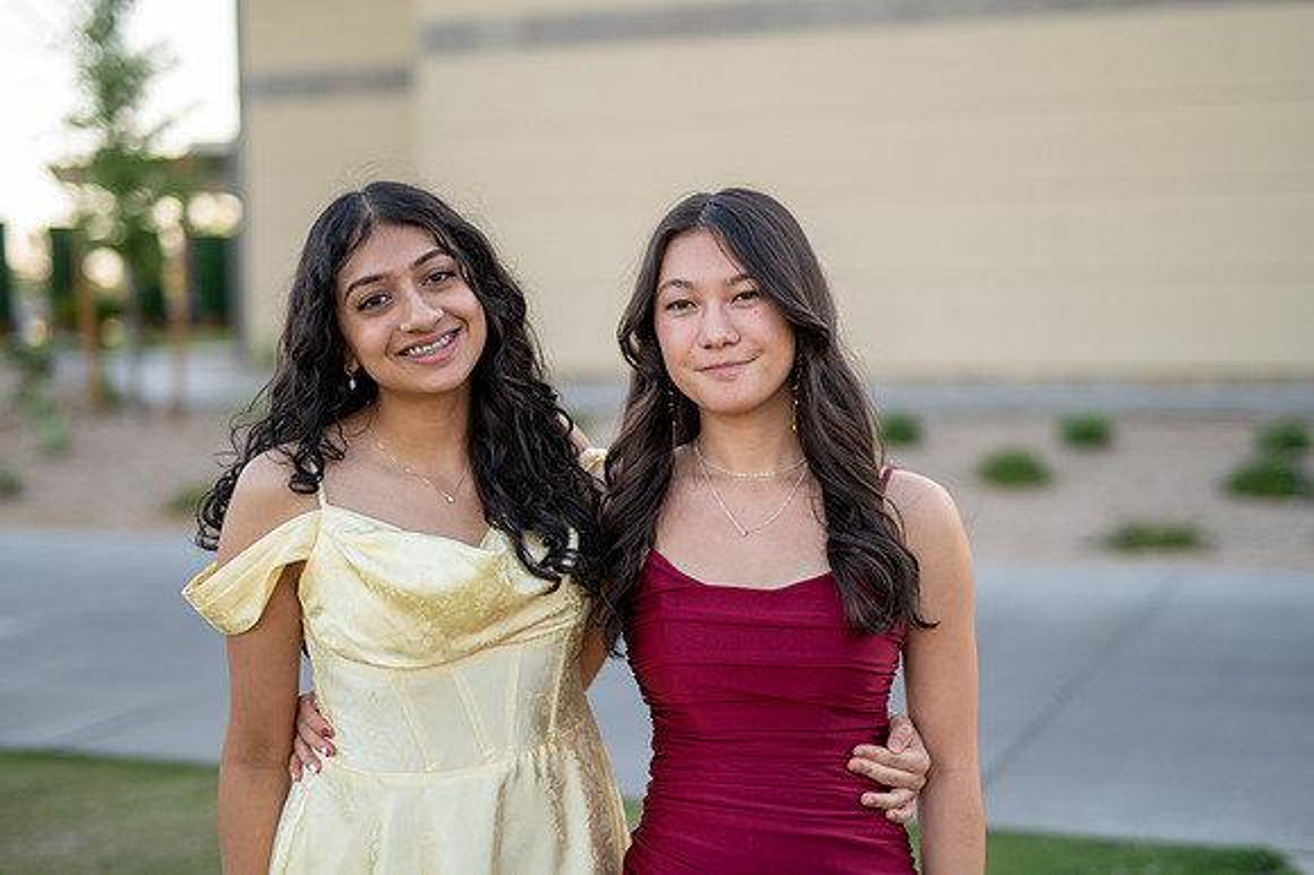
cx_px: 657
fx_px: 1824
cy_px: 438
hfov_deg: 39.6
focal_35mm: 50
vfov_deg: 27.0
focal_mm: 50
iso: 100
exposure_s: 1/640
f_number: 1.4
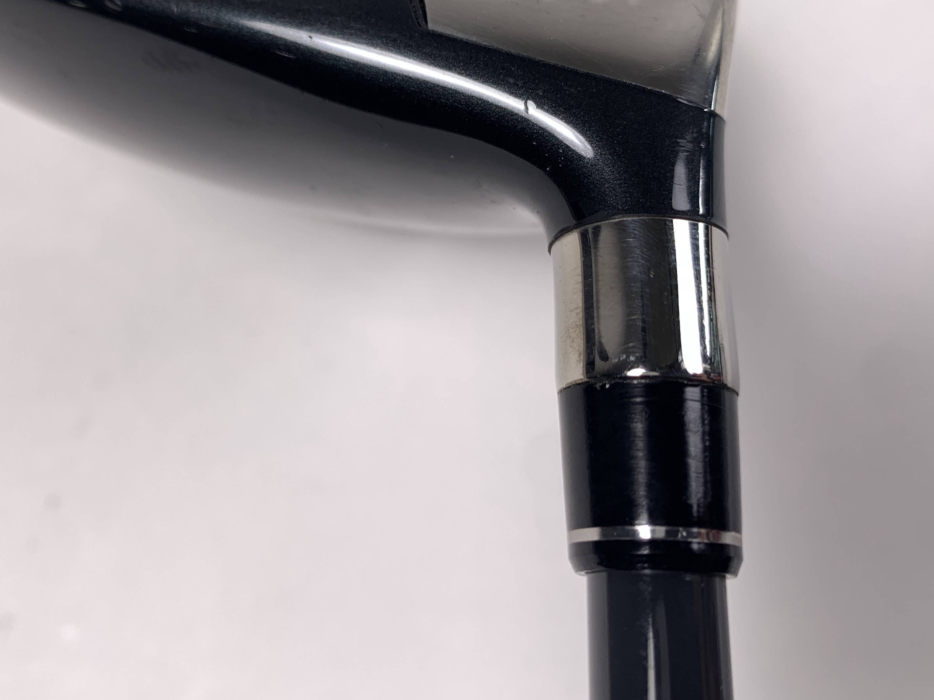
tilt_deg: -73.3
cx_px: 341
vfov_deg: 37.1
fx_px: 1025
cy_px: 200
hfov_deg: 48.4
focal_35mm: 38
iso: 25
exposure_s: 1/125
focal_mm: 4.25
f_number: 1.8
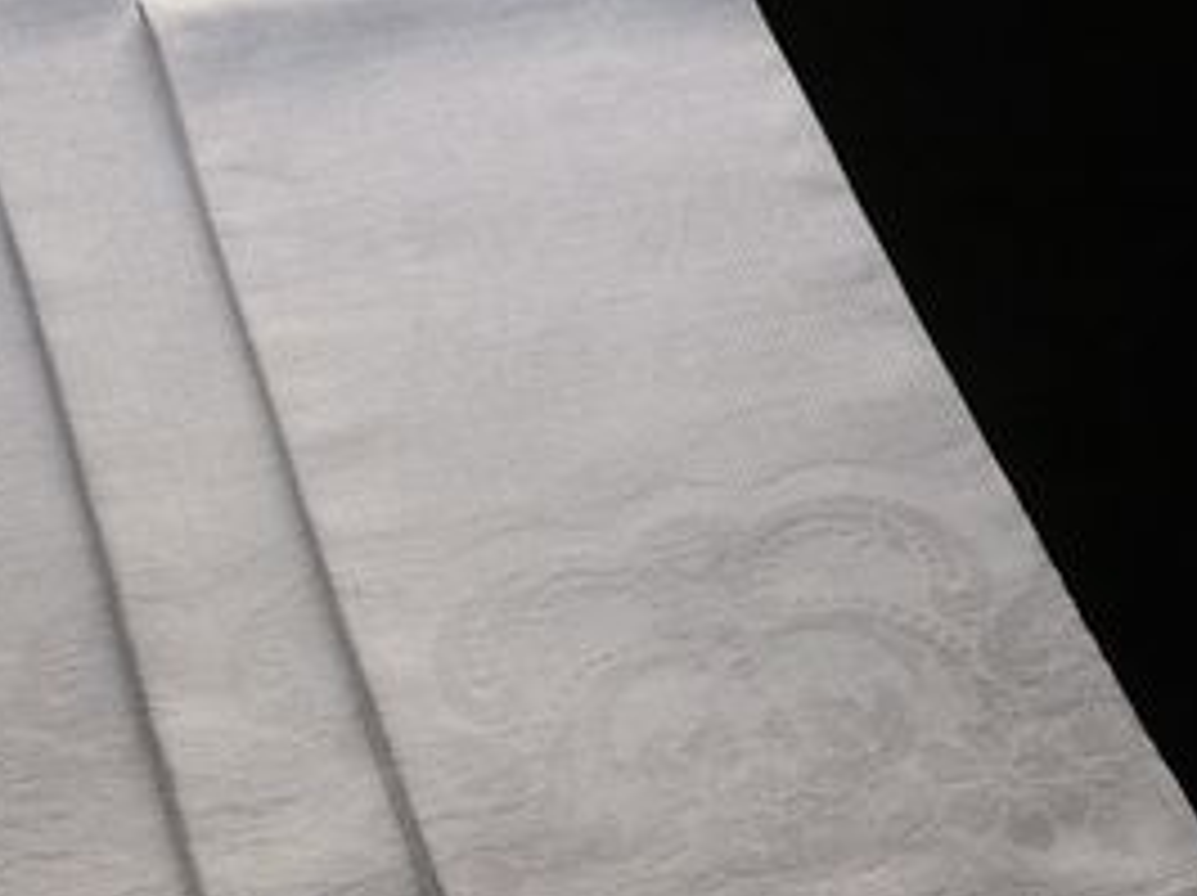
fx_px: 2004
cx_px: 382
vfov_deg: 25.2
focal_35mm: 58
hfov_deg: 32.9
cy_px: 518
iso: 400
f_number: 2.8
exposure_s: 1/250
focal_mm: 5.8
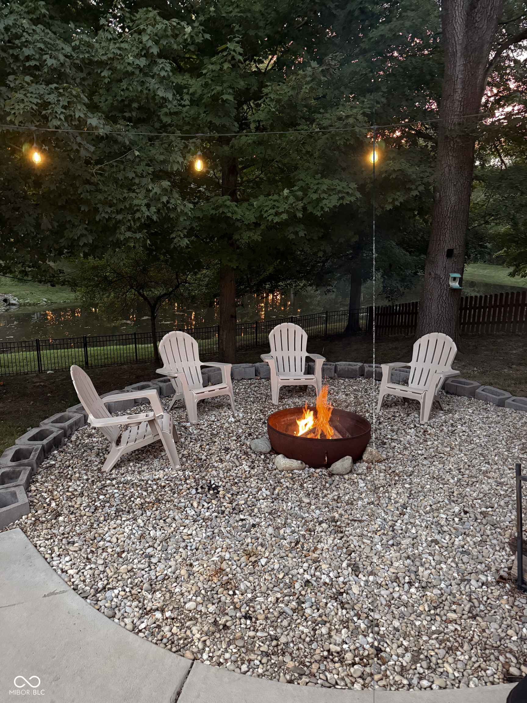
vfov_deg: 71.6
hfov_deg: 56.8
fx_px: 487
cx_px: 264
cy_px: 352
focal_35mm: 24
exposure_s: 1/30
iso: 800
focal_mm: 6.76
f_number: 1.78
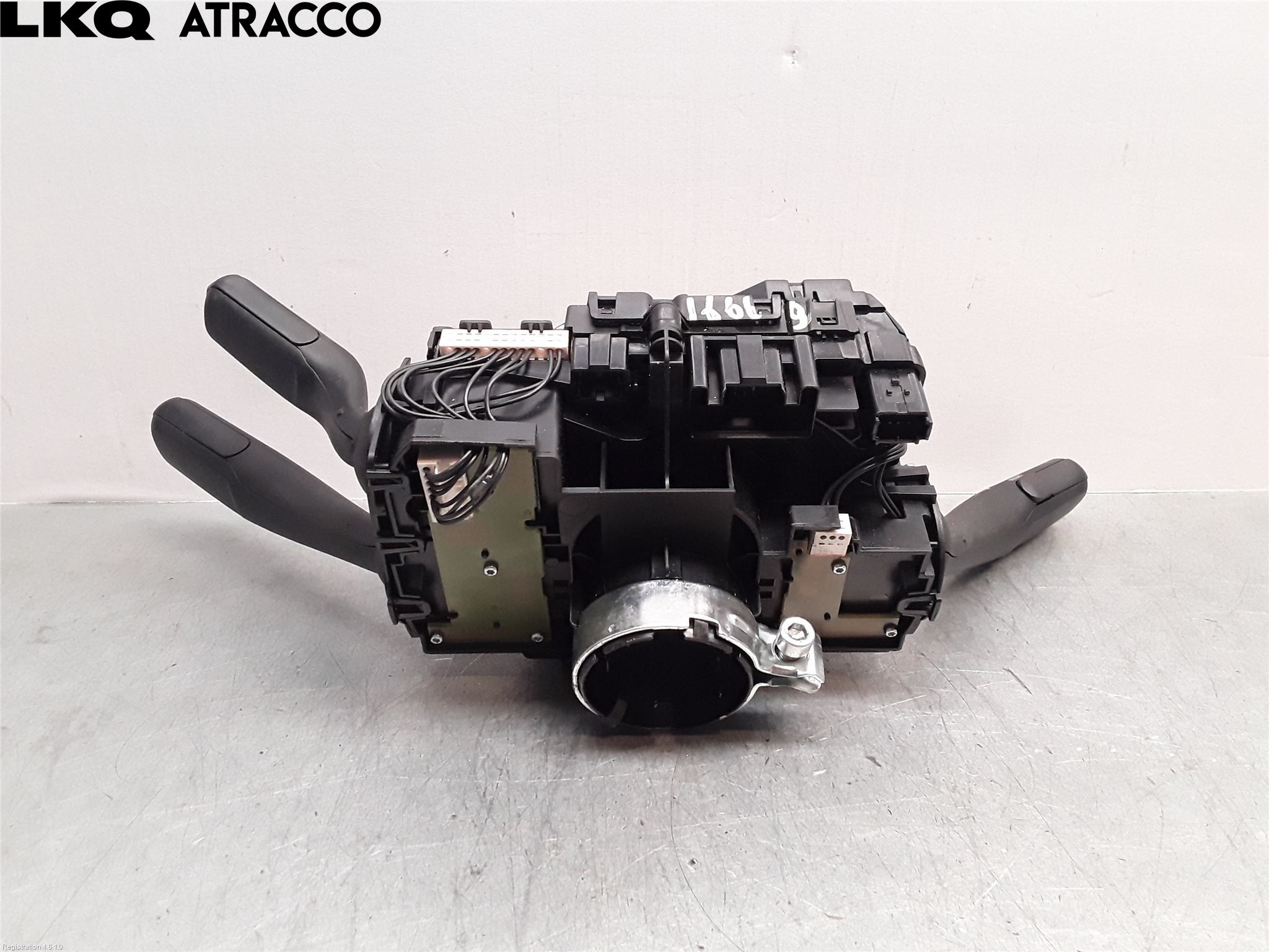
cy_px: 476
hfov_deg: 63.4
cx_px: 634
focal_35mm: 28
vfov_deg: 49.7
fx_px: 1026
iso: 100
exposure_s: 1/100
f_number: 1.9
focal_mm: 2.91
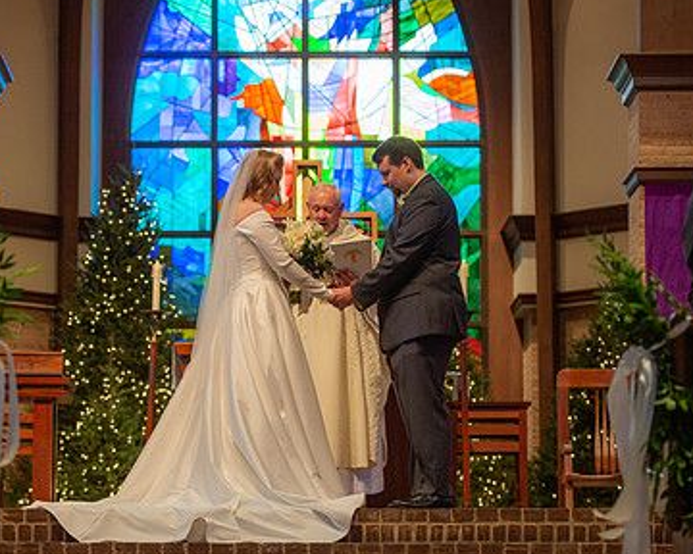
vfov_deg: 13.1
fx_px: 2420
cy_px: 340
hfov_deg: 16.3
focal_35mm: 118
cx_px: 233
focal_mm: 78
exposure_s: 1/250
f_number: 2.8
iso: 1250
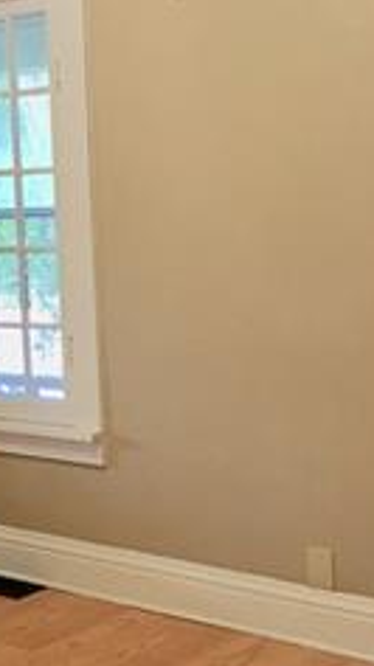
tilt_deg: -6.1
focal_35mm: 80
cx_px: -217
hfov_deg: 14.0
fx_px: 1413
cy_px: 346
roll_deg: +4.0
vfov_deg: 26.5
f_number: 2.2
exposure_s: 1/30
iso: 40
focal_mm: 4.15
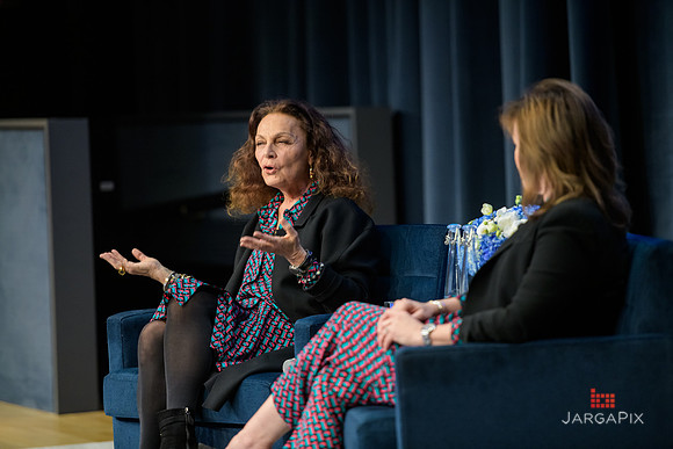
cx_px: 336
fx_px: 3553
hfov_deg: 10.8
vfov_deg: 7.2
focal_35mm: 190
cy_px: 224
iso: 1600
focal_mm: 190
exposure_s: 1/125
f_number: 3.2
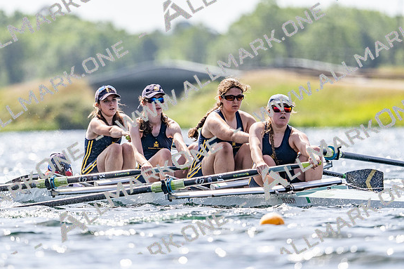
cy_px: 134
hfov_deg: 3.4
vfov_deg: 2.3
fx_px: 6772
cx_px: 201
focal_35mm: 604
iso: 250
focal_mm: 400
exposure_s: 1/2500
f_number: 4.5
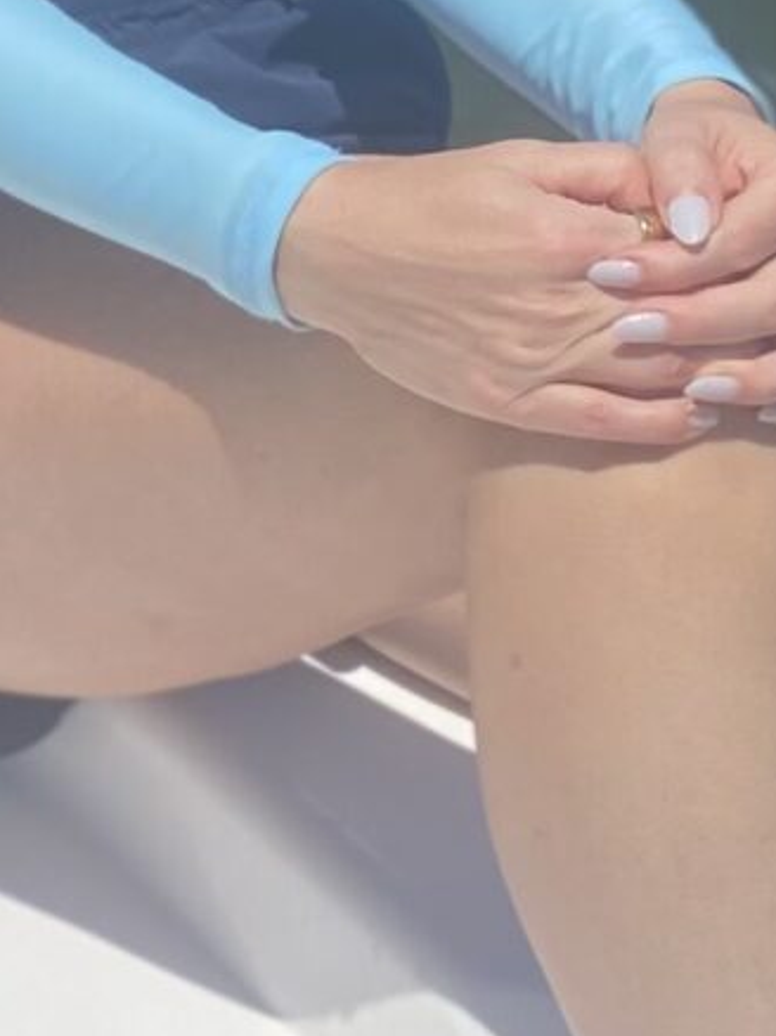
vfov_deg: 12.4
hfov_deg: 8.7
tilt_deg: -28.9
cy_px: -466
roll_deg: -2.3
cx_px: -1214
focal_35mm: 152
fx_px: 4548
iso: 32
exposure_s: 1/4274
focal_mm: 4.25
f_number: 1.8
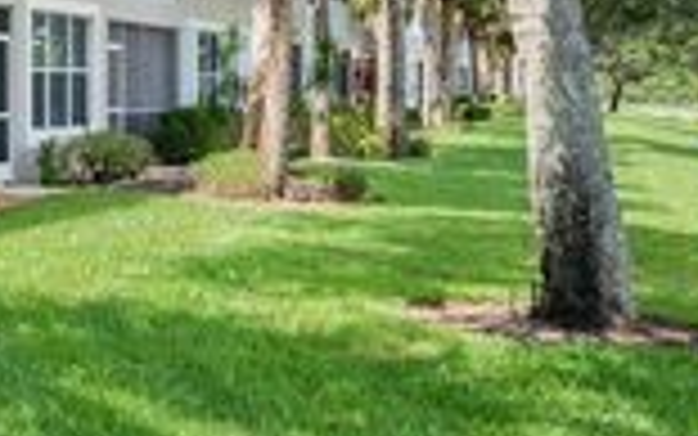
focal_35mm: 59
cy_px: 70
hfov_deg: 24.4
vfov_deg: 21.7
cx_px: -419
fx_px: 1123
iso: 400
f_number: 8
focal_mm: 18
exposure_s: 1/1600
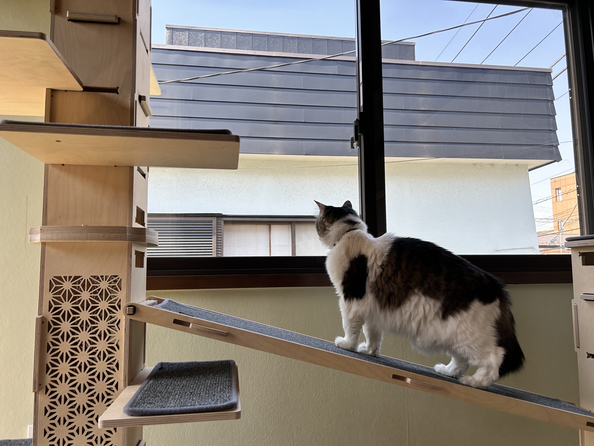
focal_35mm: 26
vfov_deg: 53.1
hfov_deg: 67.3
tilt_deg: +6.7
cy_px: 223
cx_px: 297
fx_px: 446
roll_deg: +1.2
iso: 50
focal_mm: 5.7
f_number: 1.5
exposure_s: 1/575
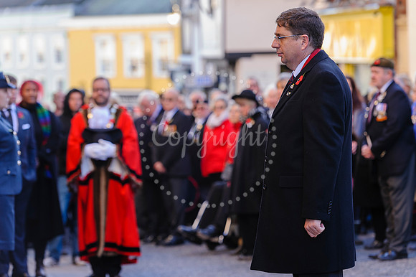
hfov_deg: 13.9
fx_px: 1712
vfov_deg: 9.2
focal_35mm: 148
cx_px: 228
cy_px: 125
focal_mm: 135
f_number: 4
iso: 800
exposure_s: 1/250
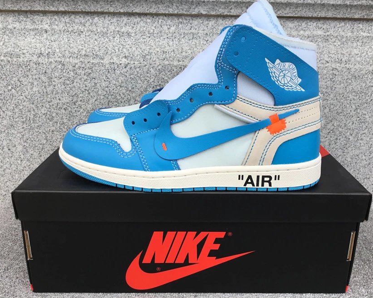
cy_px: 150
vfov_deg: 44.5
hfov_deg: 54.2
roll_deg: -0.7
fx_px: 364
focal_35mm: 33
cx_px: 201
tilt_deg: -17.7
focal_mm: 3.3
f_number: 2.4
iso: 25
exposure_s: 1/304
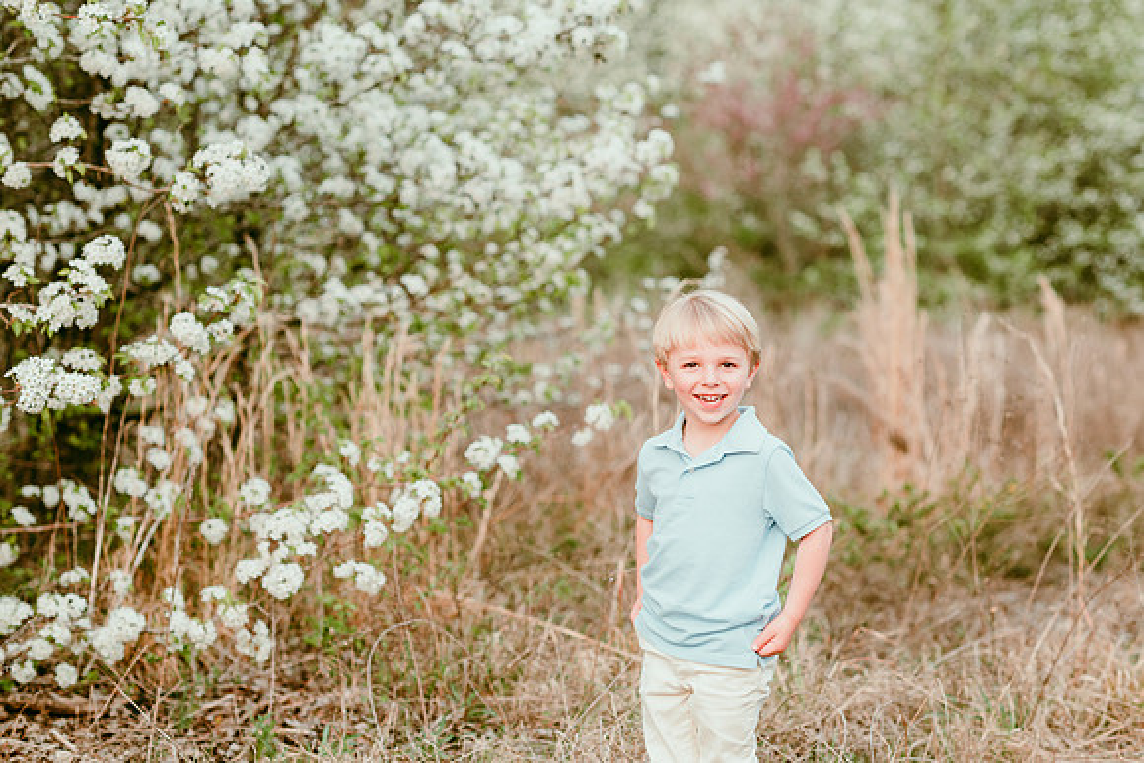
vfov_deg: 16.1
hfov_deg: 23.9
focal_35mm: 85
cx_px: 572
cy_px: 382
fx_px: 2702
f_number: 3.2
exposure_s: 1/160
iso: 100
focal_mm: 85
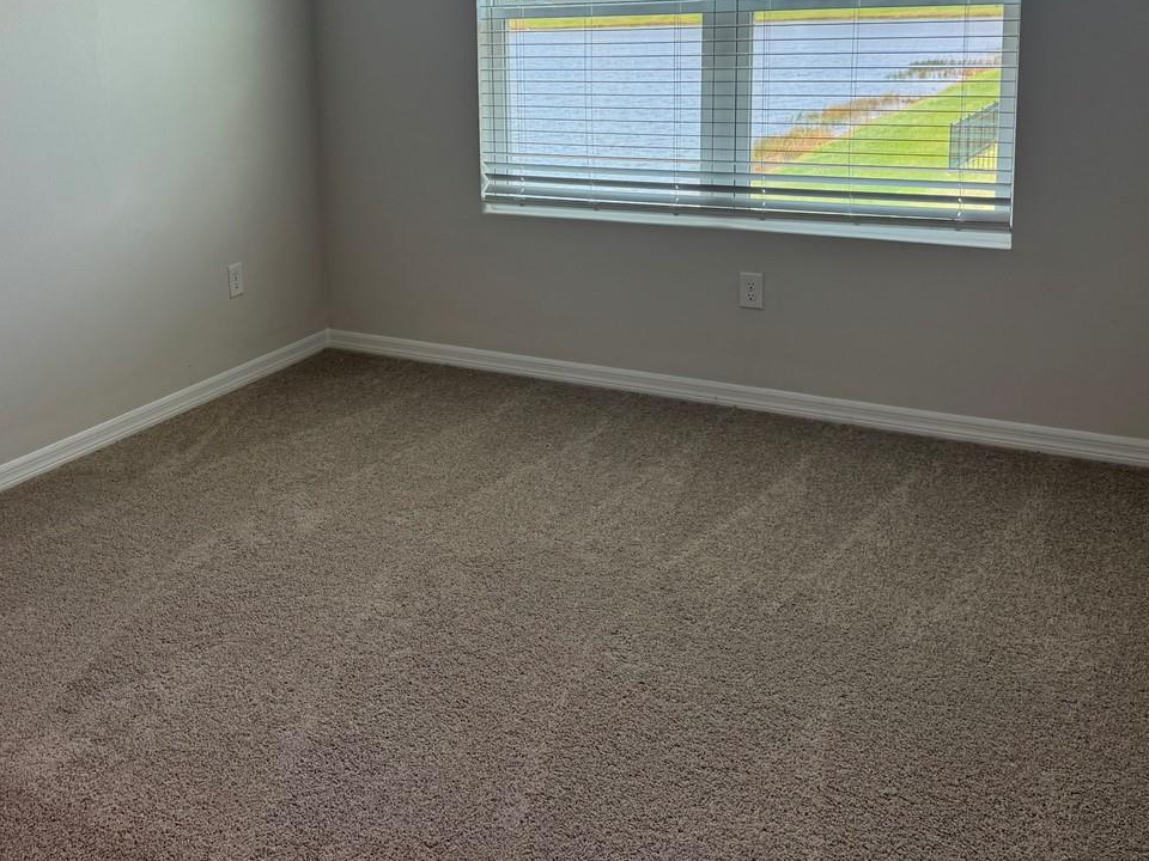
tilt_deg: -10.8
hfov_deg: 45.7
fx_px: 1328
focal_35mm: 40
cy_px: 224
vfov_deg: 35.2
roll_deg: +2.6
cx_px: 344
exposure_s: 1/165
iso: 80
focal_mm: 6.76
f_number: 1.78
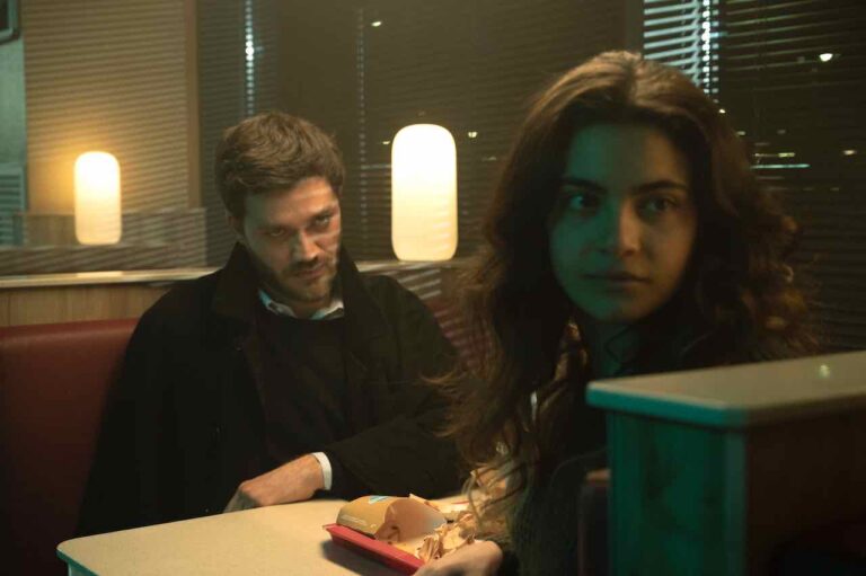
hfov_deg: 39.6
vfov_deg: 27.0
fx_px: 1202
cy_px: 288
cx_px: 433
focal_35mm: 50
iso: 2500
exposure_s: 1/250
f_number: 5
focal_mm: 50
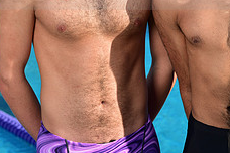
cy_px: -20
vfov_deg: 6.0
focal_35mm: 229
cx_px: 157
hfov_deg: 9.0
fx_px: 1463
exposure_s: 1/250
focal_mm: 90
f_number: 6.3
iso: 64
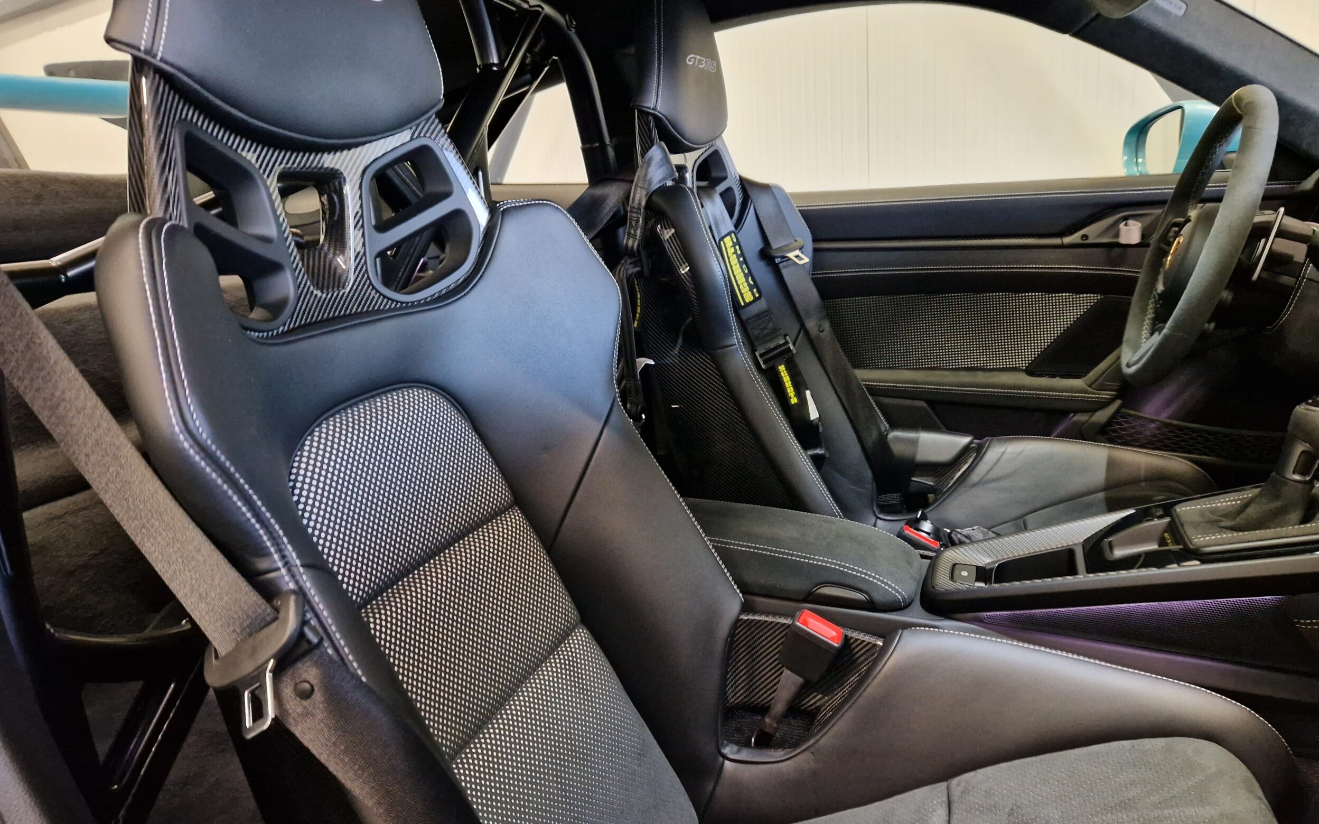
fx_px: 899
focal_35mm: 25
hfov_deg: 72.5
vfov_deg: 49.3
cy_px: 405
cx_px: 647
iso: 800
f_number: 1.8
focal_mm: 5.4
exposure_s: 1/50
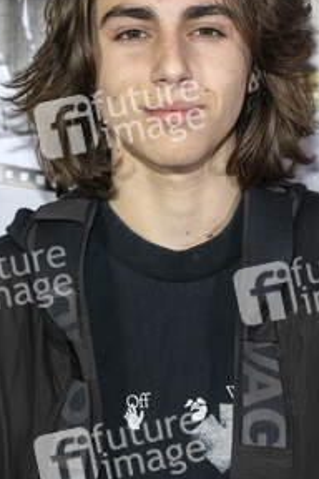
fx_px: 1568
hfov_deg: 11.6
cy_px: 203
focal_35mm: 118
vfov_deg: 17.3
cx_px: 168
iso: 800
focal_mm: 85
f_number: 5.6
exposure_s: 1/200
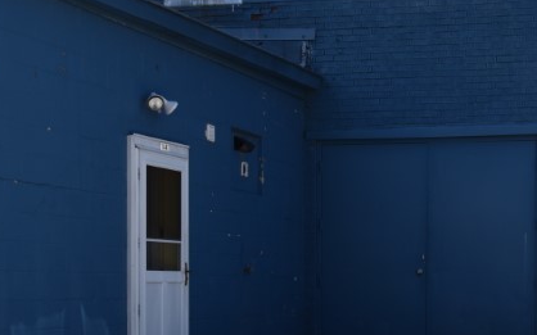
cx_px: 455
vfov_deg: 14.8
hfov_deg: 23.4
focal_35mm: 87
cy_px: 325
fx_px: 1273
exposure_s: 1/200
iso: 100
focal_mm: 31
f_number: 9
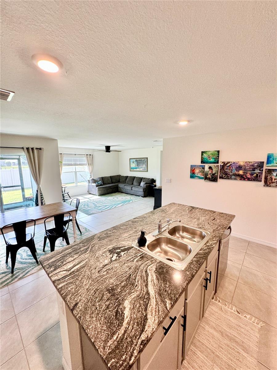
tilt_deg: -8.8
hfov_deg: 85.7
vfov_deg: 102.1
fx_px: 149
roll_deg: -0.4
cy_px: 185
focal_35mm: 14
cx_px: 138
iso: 200
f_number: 2.2
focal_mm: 2.22
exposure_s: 1/120
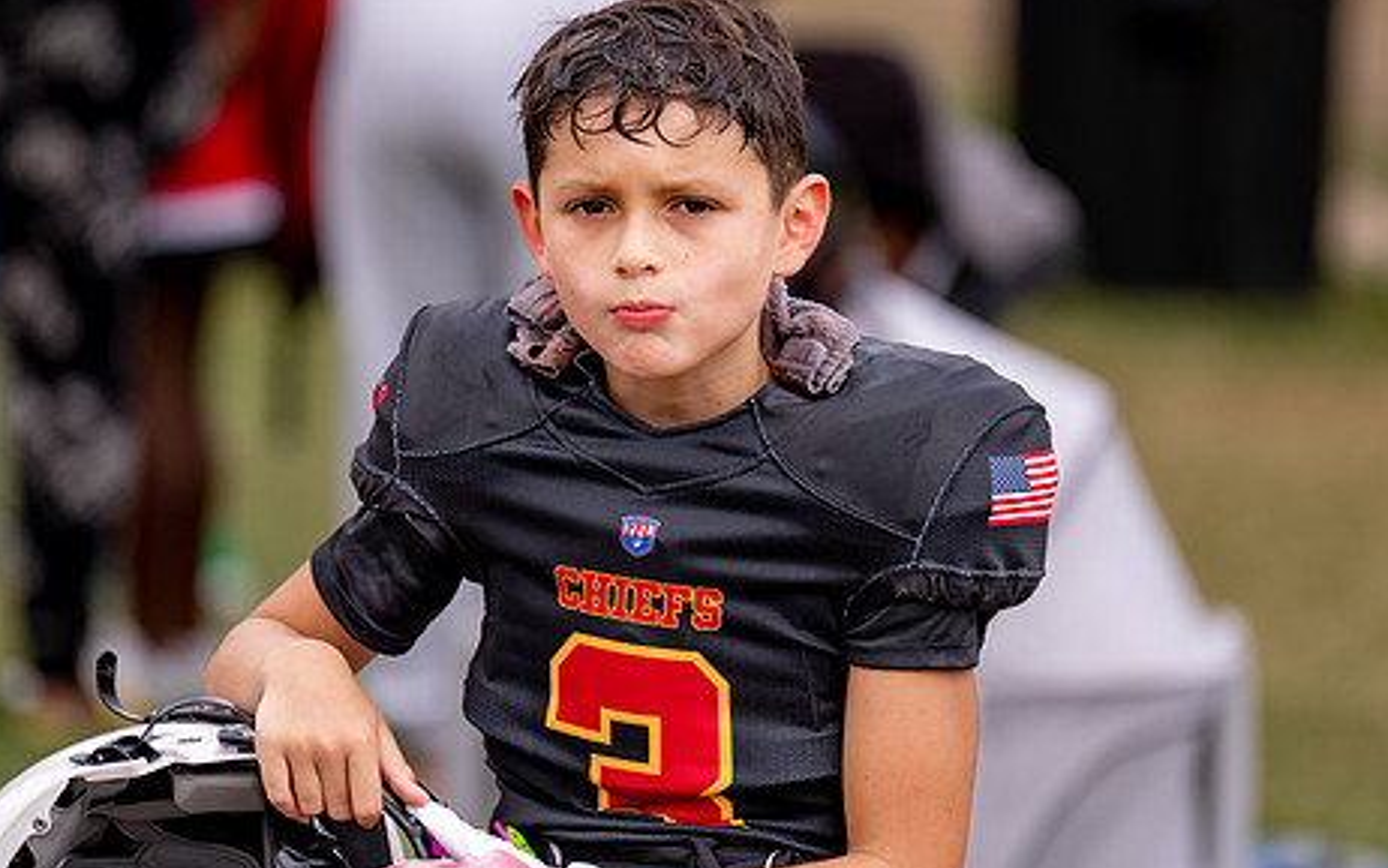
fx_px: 11767
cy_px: 432
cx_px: 629
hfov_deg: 6.8
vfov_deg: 4.2
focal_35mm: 311
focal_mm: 200
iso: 100
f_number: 2.8
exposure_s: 1/1600
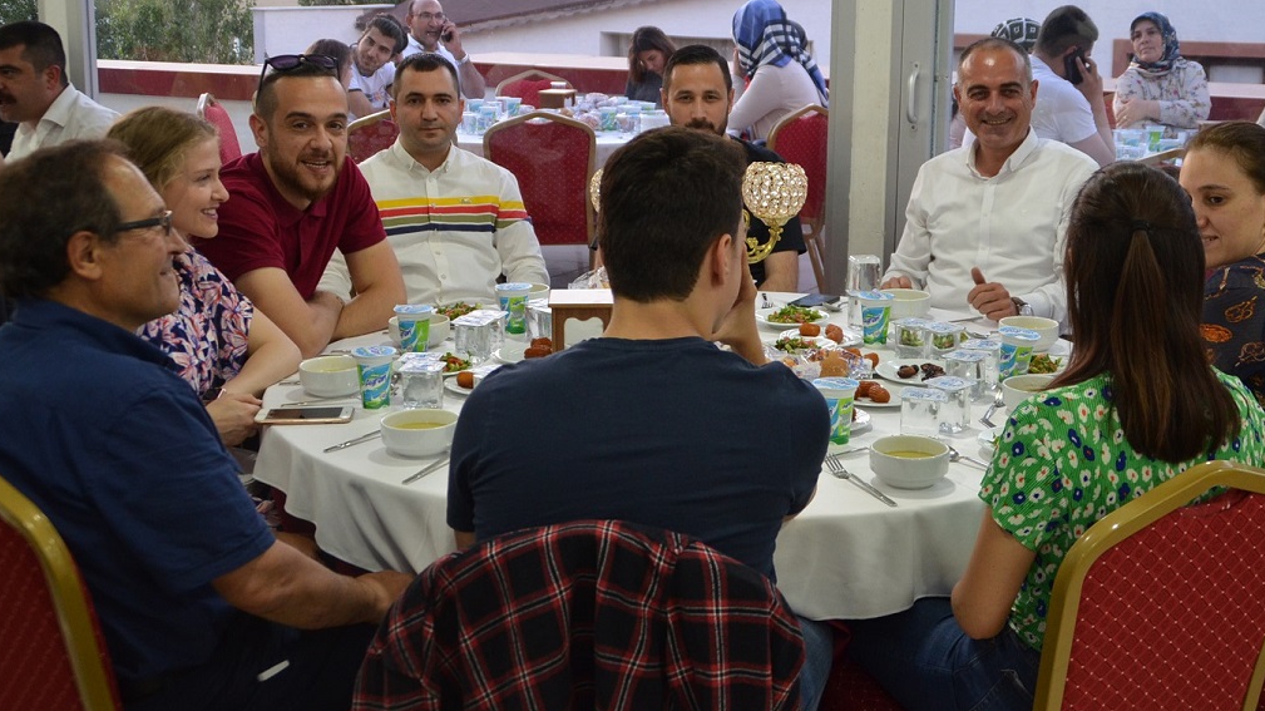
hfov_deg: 43.9
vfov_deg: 25.5
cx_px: 738
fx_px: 1563
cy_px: 257
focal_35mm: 47
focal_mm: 25
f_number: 3.8
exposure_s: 1/50
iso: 800
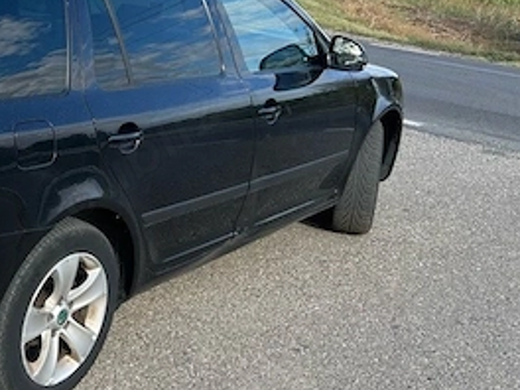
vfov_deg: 24.7
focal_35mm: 59
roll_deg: -3.7
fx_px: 886
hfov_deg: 29.7
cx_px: -41
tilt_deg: -14.7
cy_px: 136
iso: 50
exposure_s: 1/1280
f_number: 1.5
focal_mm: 5.7
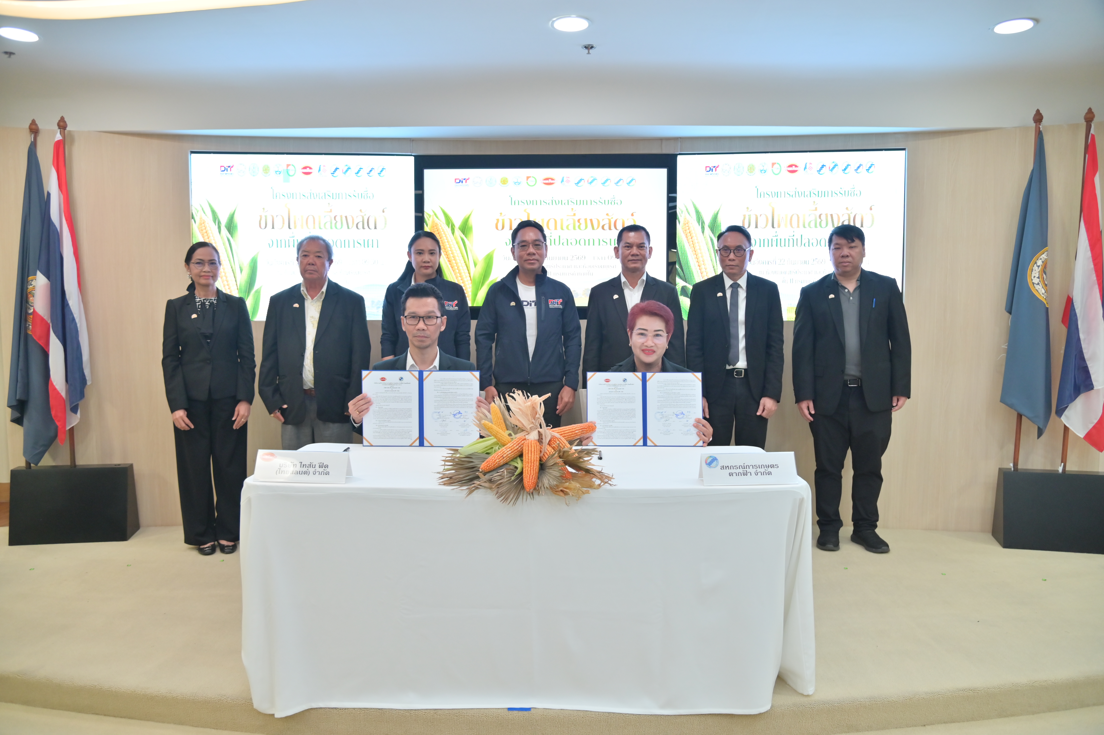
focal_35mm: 24
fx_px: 735
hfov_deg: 73.8
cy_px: 368
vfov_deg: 53.1
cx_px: 552
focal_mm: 24
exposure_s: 1/100
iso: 1400
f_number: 4
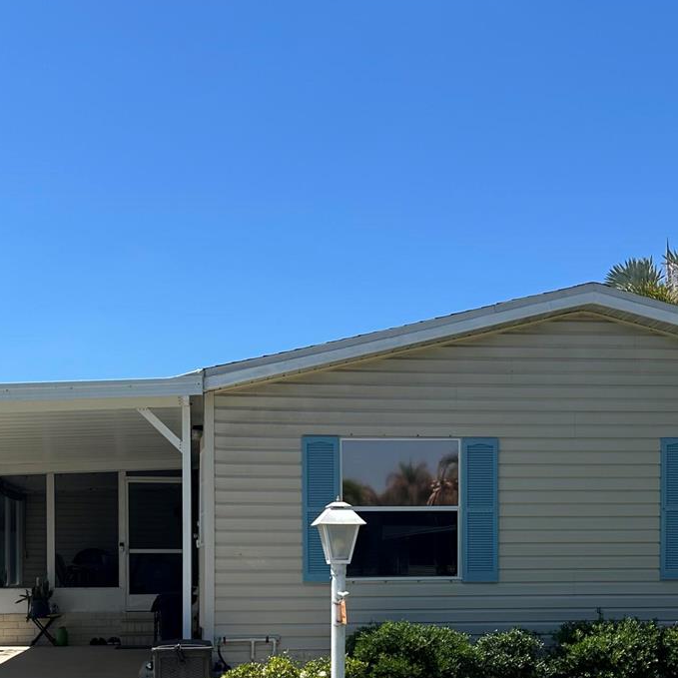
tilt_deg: -0.2
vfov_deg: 32.6
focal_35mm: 50
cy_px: 589
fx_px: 1108
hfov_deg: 34.0
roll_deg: +0.0
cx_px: 330
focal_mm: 6.86
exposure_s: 1/5000
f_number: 1.78
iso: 80
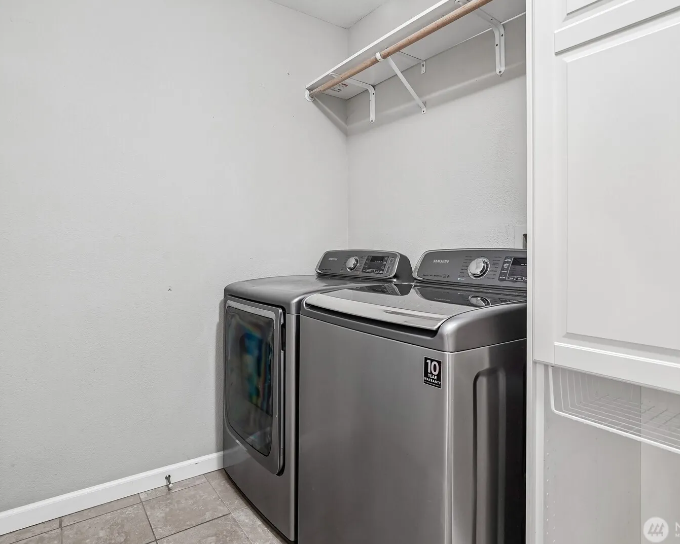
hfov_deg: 83.3
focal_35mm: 19
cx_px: 336
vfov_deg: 70.8
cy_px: 262
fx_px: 382
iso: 1600
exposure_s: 1/6
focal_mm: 16
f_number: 8
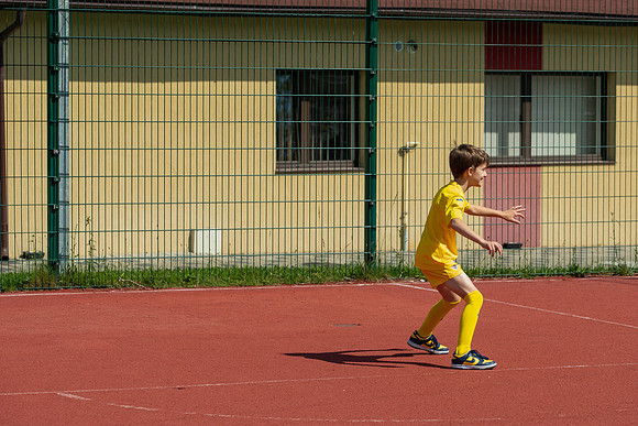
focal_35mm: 144
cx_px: 458
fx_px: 2545
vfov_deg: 9.6
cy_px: 212
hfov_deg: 14.2
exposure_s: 1/1000
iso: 320
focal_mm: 100
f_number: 5
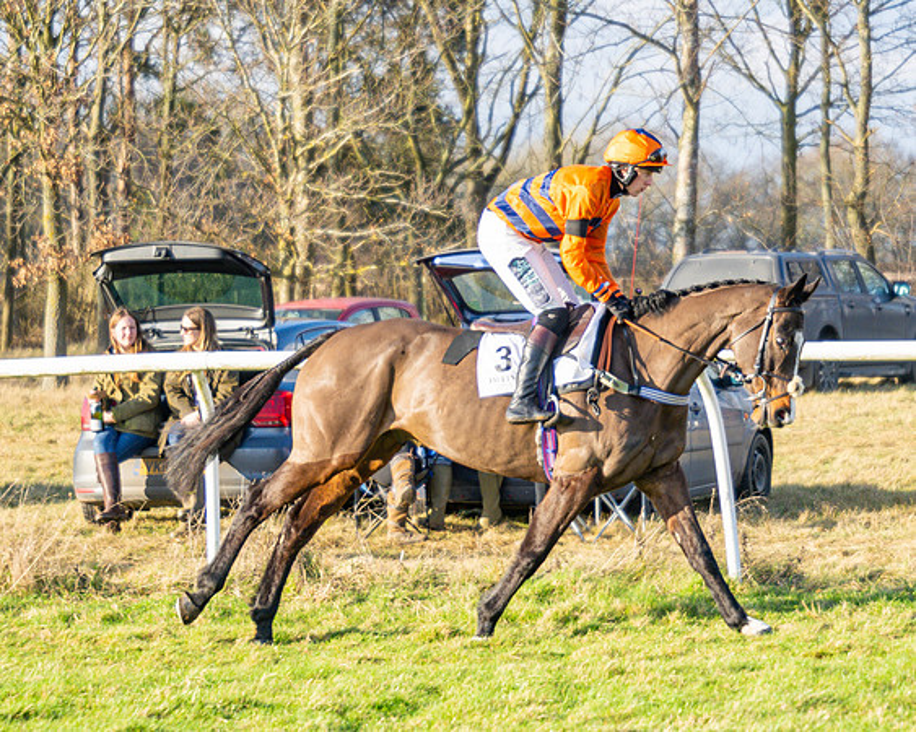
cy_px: 403
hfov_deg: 10.4
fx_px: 5033
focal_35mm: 186
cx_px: 573
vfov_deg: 8.3
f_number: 2.8
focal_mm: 90
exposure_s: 1/1600
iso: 200
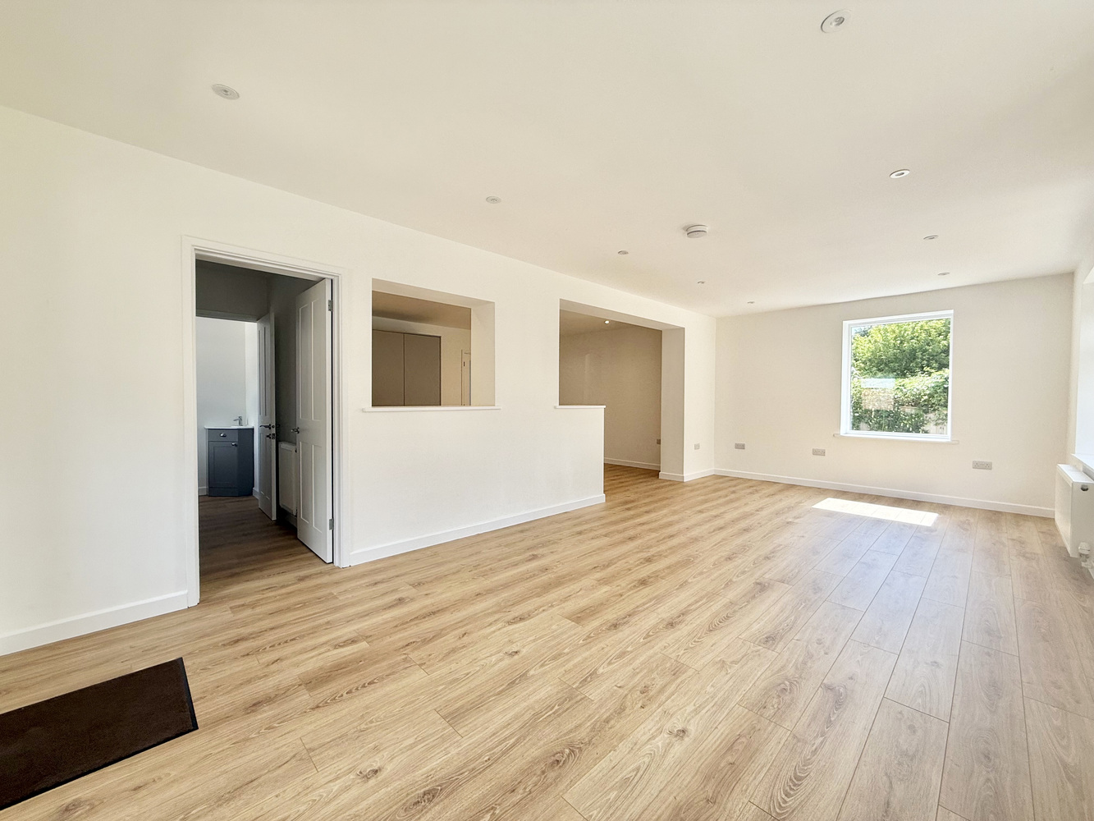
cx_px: 547
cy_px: 410
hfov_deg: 102.1
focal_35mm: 14
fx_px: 442
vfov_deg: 85.7
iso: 50
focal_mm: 2.22
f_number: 2.2
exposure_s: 1/182
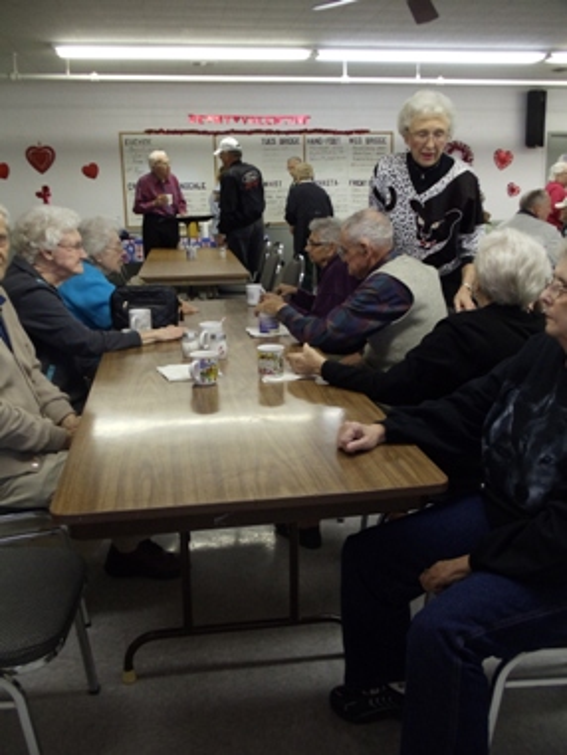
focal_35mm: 44
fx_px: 960
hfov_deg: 32.9
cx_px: 284
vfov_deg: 42.9
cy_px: 378
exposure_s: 1/50
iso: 400
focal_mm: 6
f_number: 3.5
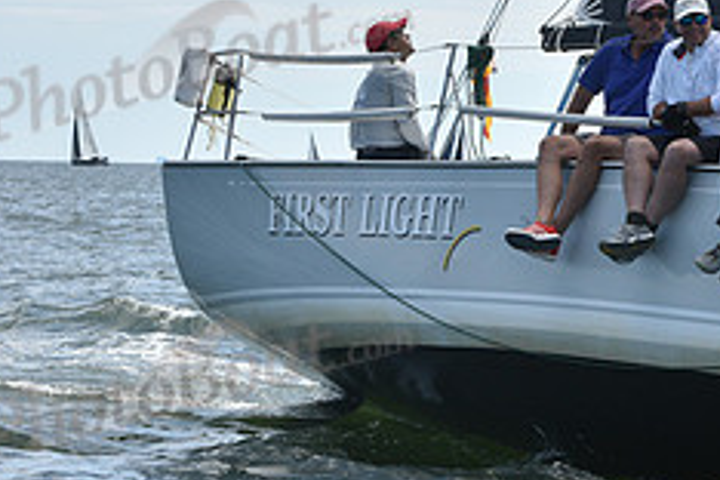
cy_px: 180
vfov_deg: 6.5
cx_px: 575
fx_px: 4220
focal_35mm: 211
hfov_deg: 9.7
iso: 320
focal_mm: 85
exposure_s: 1/1000
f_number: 9
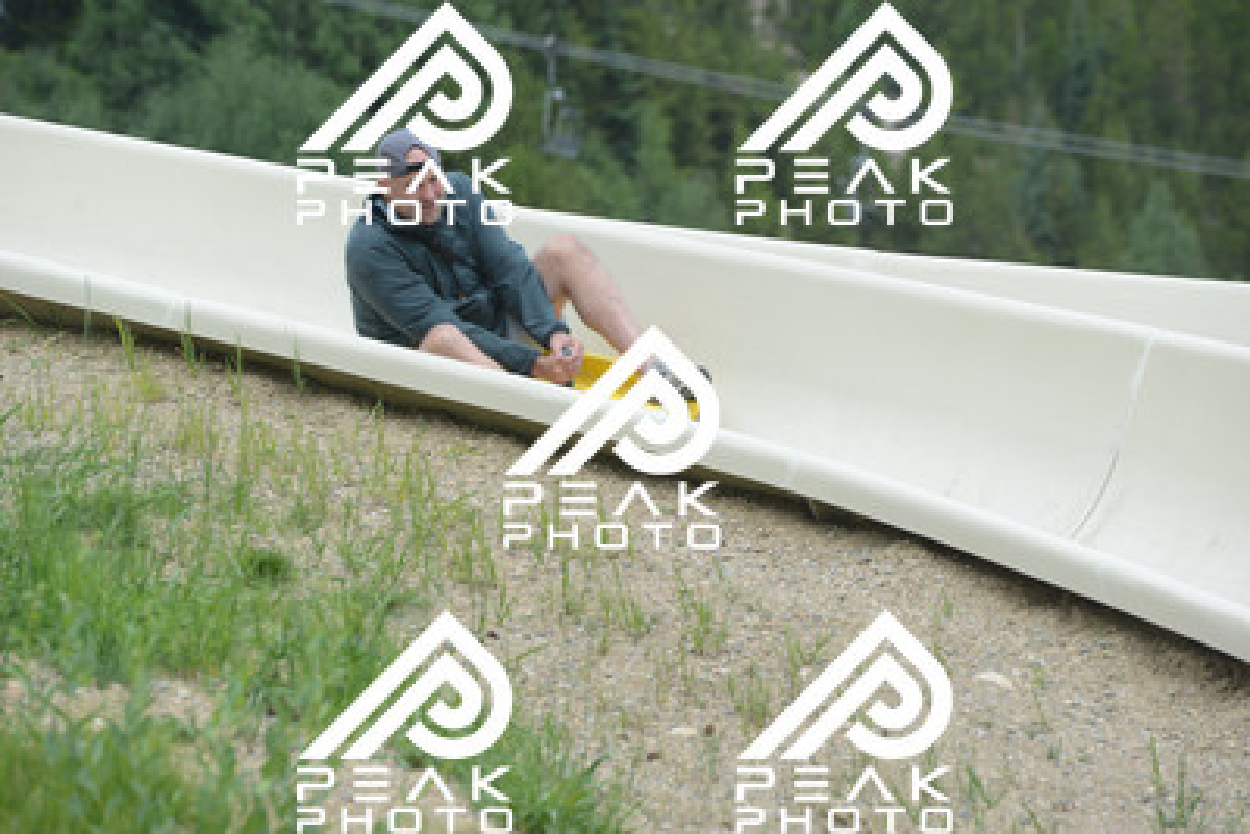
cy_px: 417
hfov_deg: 10.5
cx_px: 625
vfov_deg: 7.0
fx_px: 6773
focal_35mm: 195
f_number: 6.3
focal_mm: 195
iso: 400
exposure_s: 1/640
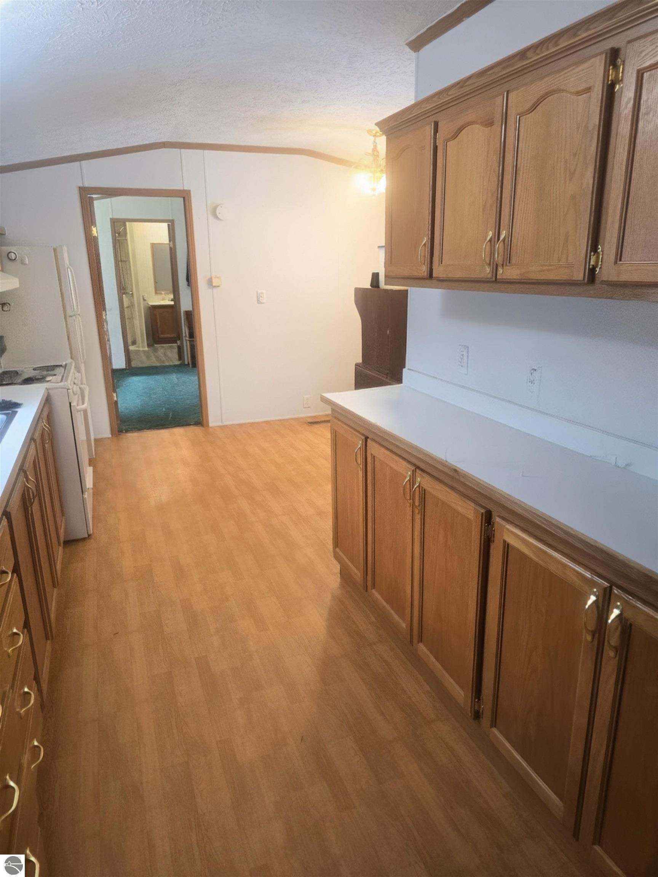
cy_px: 438
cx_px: 329
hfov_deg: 58.9
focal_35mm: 23
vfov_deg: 73.9
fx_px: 583
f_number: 1.7
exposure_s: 1/120
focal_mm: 6.3
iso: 200
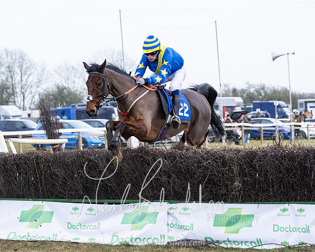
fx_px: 1392
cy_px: 156
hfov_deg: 12.9
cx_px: 180
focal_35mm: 149
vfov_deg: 10.3
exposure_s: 1/1000
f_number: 4
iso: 800
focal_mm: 93
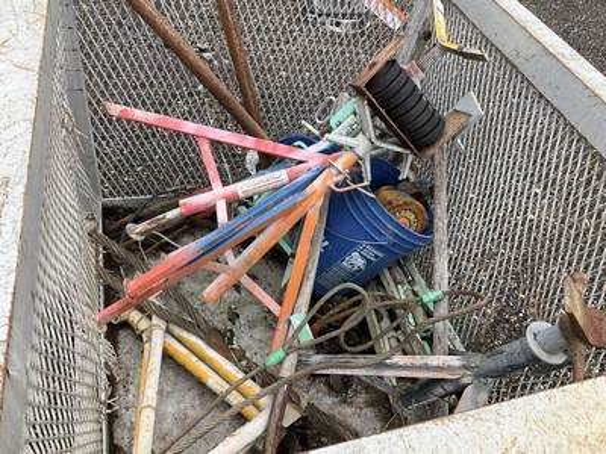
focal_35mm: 29
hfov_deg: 61.7
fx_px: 508
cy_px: 227
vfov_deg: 48.2
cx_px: 303
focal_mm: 3
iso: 25
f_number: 1.8
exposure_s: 1/461
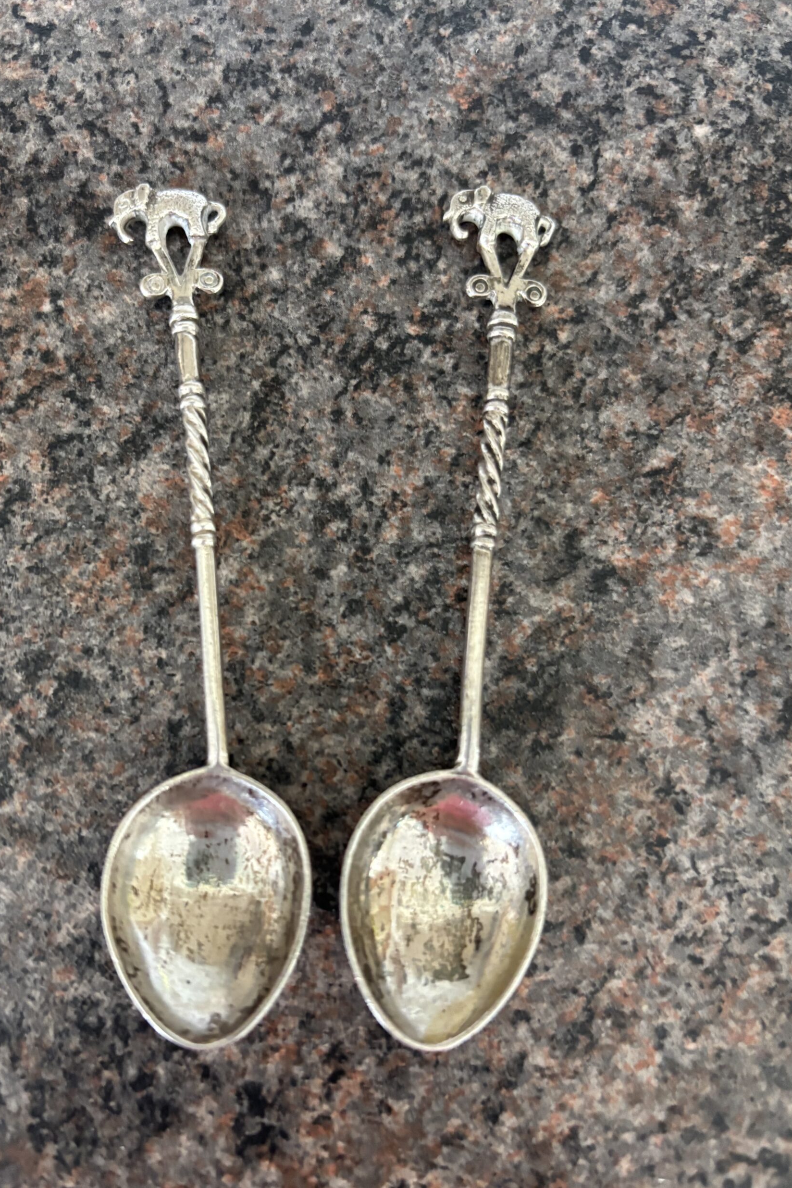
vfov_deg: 65.5
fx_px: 924
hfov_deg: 46.3
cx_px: 343
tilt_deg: -79.9
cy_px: 611
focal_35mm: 28
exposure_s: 1/60
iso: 500
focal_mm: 5.96
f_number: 1.6
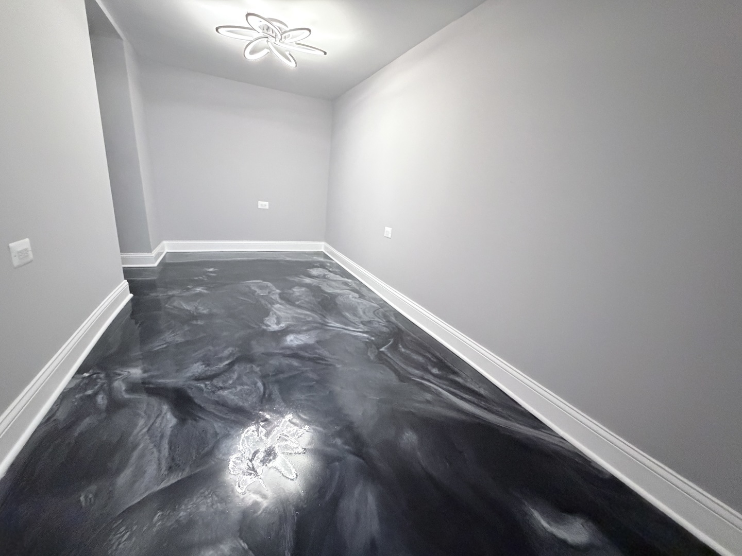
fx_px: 300
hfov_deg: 102.1
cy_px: 278
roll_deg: -4.5
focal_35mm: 14
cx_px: 371
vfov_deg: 85.7
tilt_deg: -16.7
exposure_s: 1/60
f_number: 2.2
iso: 1000
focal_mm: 2.22
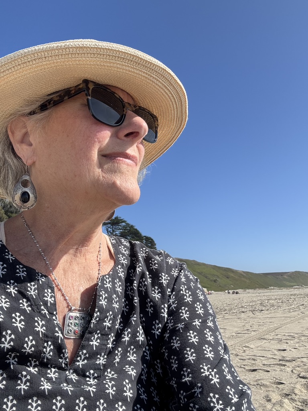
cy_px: 206
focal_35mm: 30
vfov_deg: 60.0
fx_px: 356
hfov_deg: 46.8
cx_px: 154
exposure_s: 1/931
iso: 25
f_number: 1.9
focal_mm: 2.69
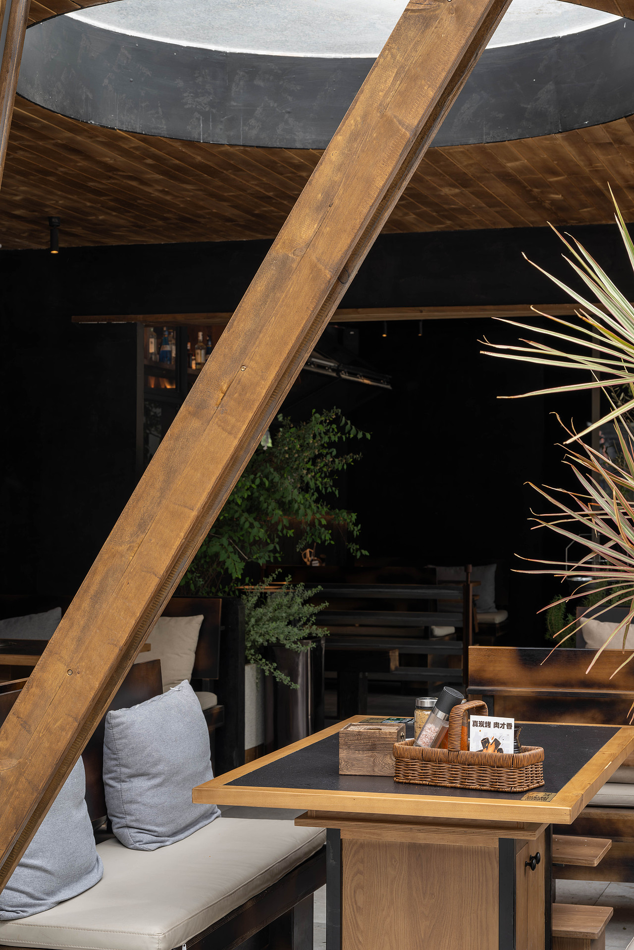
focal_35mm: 61
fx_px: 1611
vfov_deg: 32.9
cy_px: 475
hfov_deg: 22.3
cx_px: 317
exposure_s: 1/25
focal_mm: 61
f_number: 10
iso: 64
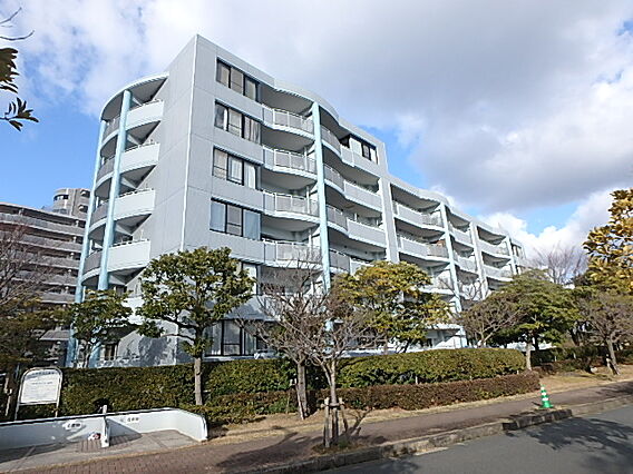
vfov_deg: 63.4
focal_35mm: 21
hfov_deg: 79.0
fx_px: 384
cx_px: 316
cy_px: 237
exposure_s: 1/800
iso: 125
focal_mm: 3.7
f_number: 3.5
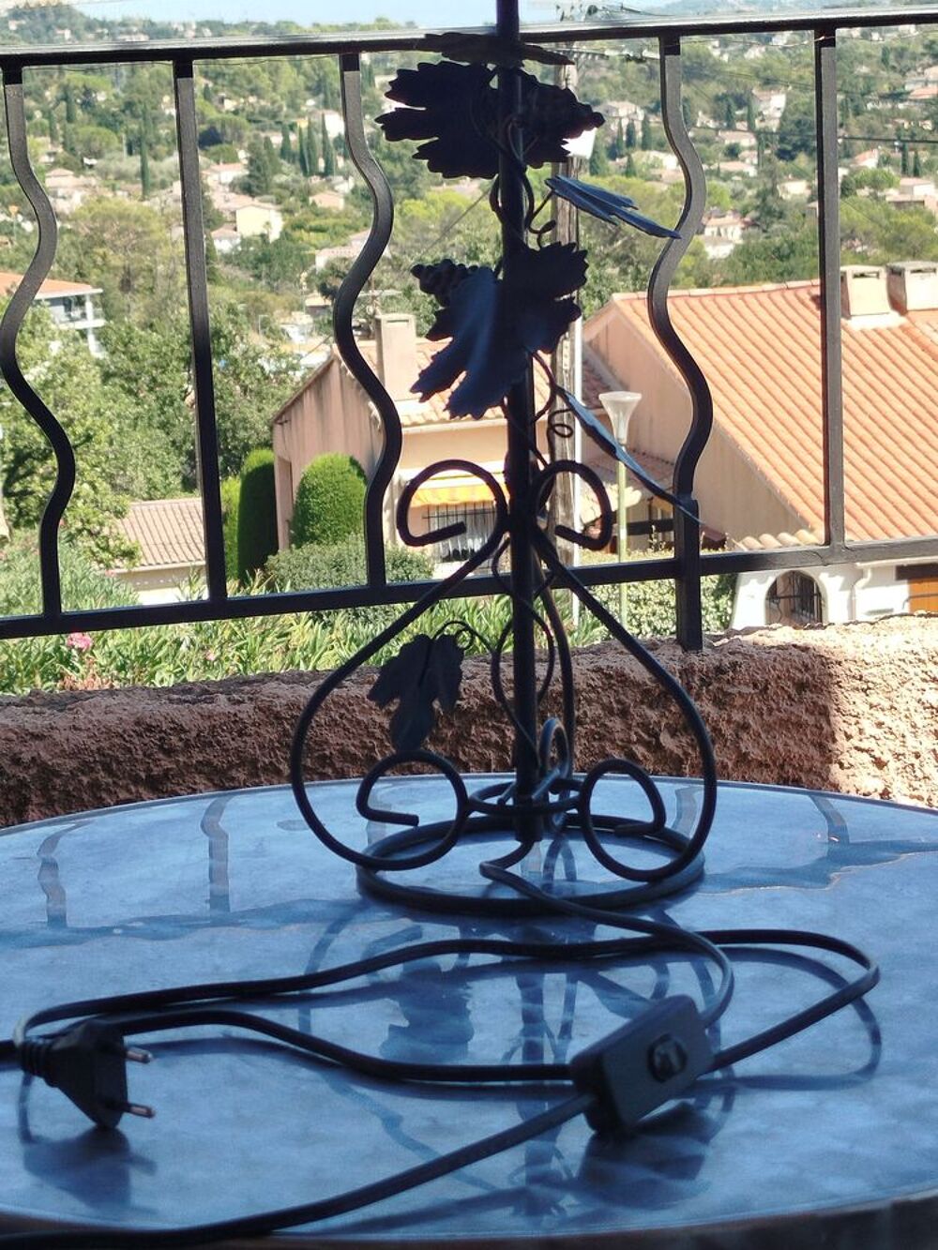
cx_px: 469
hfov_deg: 18.2
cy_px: 625
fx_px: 2926
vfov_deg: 24.1
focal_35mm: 81
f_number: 1.7
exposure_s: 1/337
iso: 50
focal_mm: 5.31
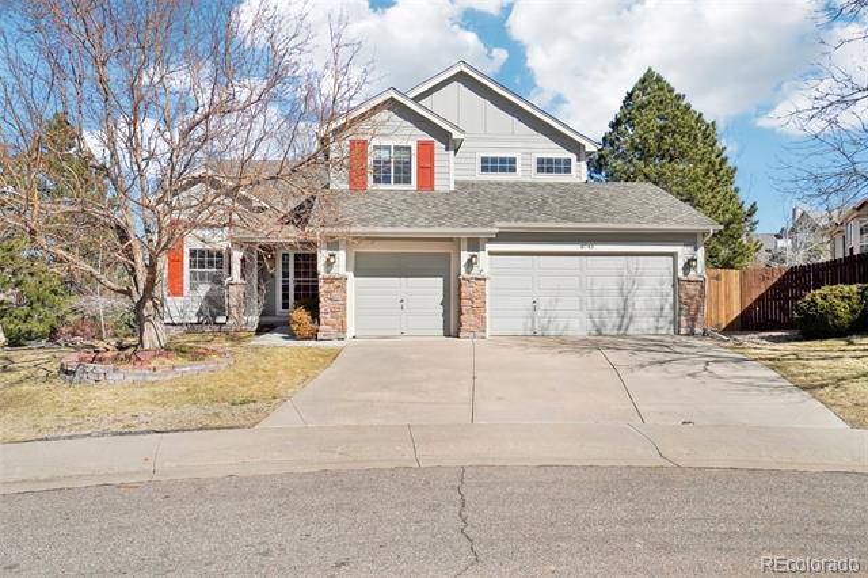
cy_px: 289
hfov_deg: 67.4
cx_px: 434
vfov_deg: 47.9
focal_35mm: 27
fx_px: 651
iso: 400
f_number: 8
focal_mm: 18
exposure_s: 1/2500
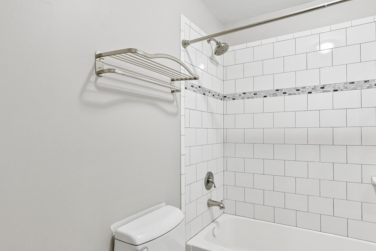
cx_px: 212
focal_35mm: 20
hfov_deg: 83.6
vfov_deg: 61.9
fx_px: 209
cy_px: 132
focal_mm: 14
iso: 400
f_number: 8
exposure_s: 1/6
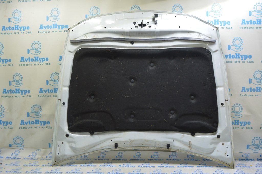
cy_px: 87
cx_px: 131
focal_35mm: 30
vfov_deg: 43.5
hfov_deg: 62.0
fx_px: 218
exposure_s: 1/20
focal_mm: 20
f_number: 5.6
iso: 400
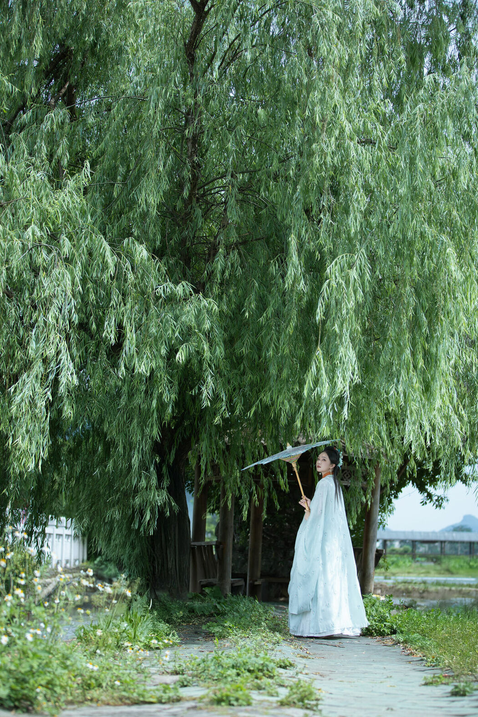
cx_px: 239
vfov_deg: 28.8
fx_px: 1394
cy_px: 358
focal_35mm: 70
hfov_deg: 19.5
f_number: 2.8
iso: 100
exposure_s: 1/1250
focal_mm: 70
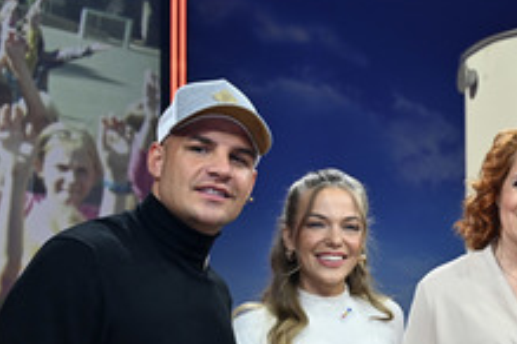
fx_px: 1063
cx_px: 502
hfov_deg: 26.1
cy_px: 318
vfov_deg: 18.1
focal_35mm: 74
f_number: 4
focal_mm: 36
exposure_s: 1/200
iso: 1000
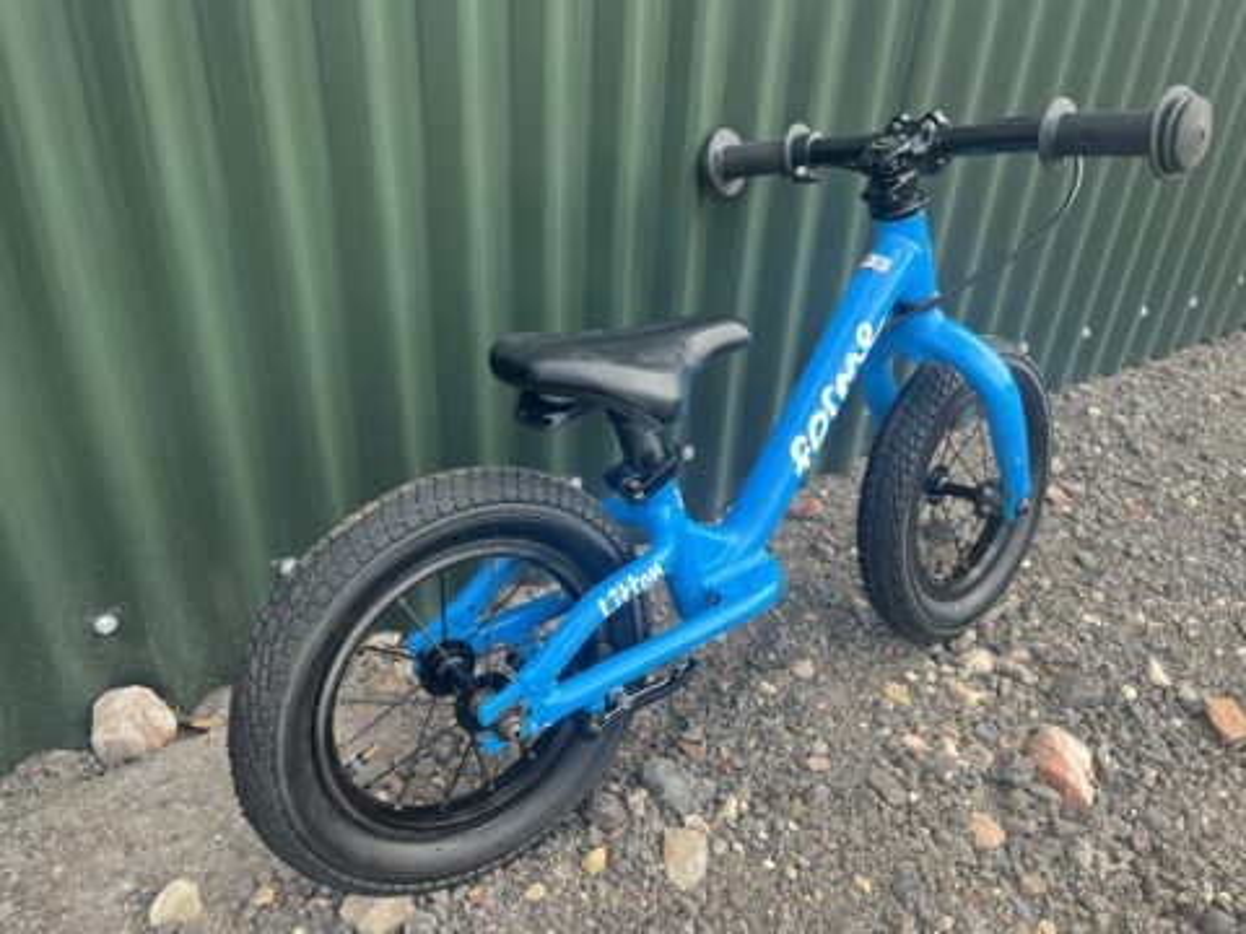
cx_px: 623
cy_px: 467
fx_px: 936
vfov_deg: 53.1
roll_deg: -1.9
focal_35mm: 26
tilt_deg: -30.2
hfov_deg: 67.3
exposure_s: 1/467
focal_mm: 5.1
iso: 50
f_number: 1.6
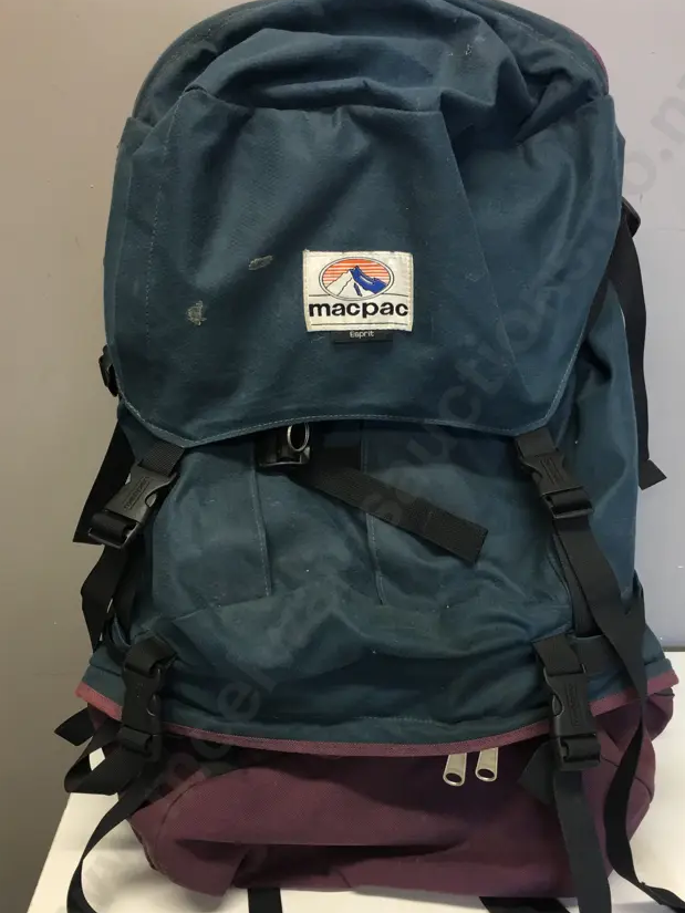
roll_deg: -0.6
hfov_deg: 39.6
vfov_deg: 51.2
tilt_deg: -26.6
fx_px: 950
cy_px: 525
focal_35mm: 36
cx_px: 371
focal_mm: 4.15
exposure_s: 1/17
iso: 40
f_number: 2.2
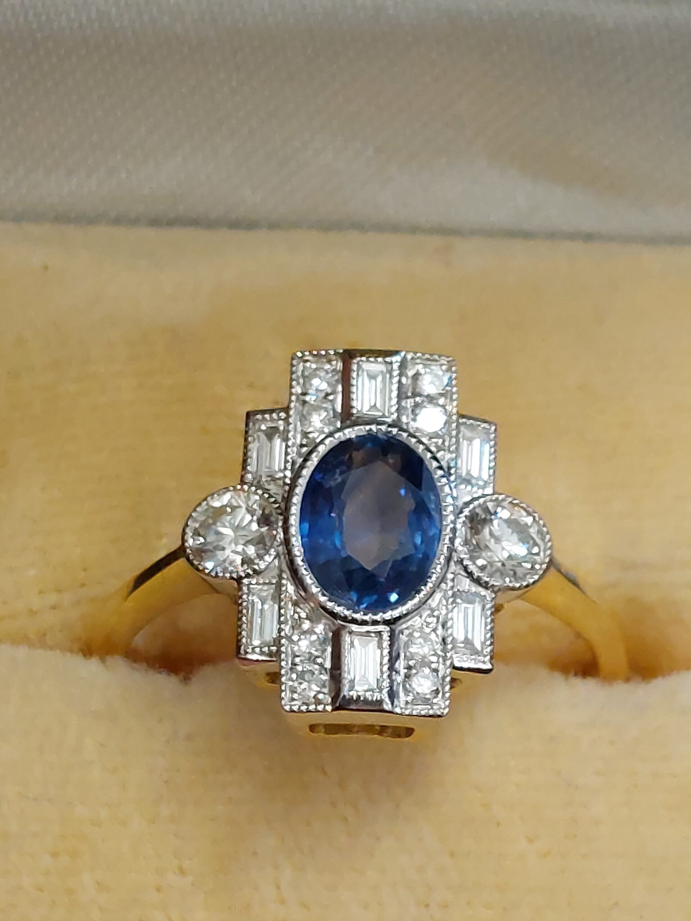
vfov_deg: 69.4
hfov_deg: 54.9
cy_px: 460
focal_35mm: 25
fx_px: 665
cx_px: 346
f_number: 1.8
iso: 100
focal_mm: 5.23
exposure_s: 1/50
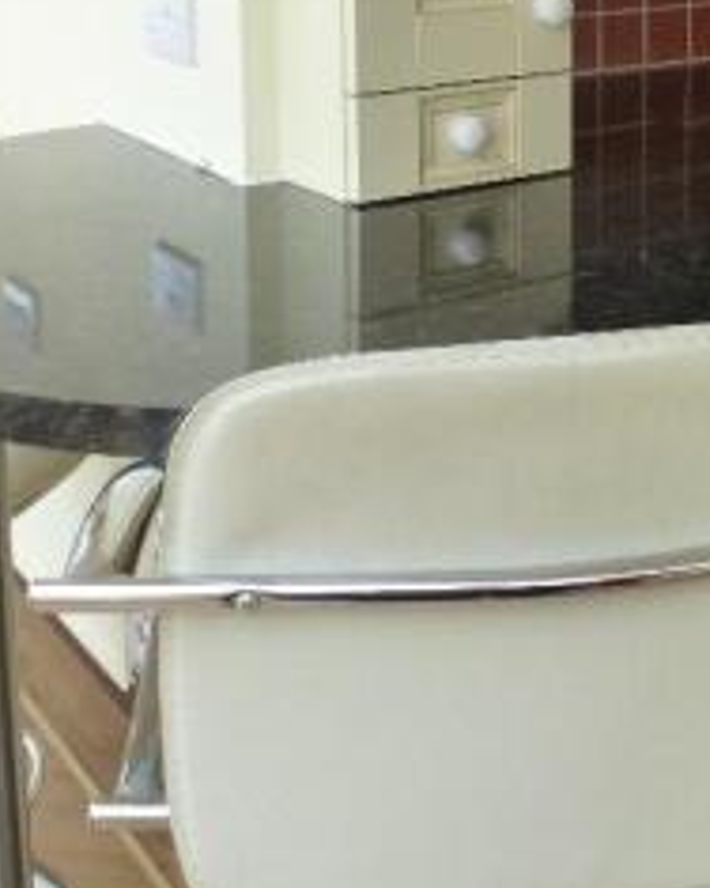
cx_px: 606
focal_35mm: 58
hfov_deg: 25.6
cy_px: 74
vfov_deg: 30.9
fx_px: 1523
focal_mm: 4.3
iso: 160
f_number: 3.3
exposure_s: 1/60
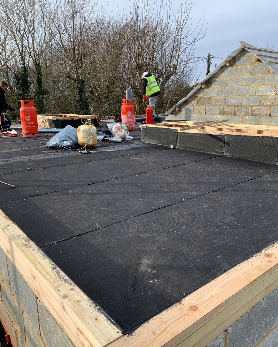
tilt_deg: -12.1
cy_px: 185
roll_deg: +0.0
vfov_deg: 62.2
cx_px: 141
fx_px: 288
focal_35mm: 28
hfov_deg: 51.5
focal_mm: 4.25
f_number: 1.8
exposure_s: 1/727
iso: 25
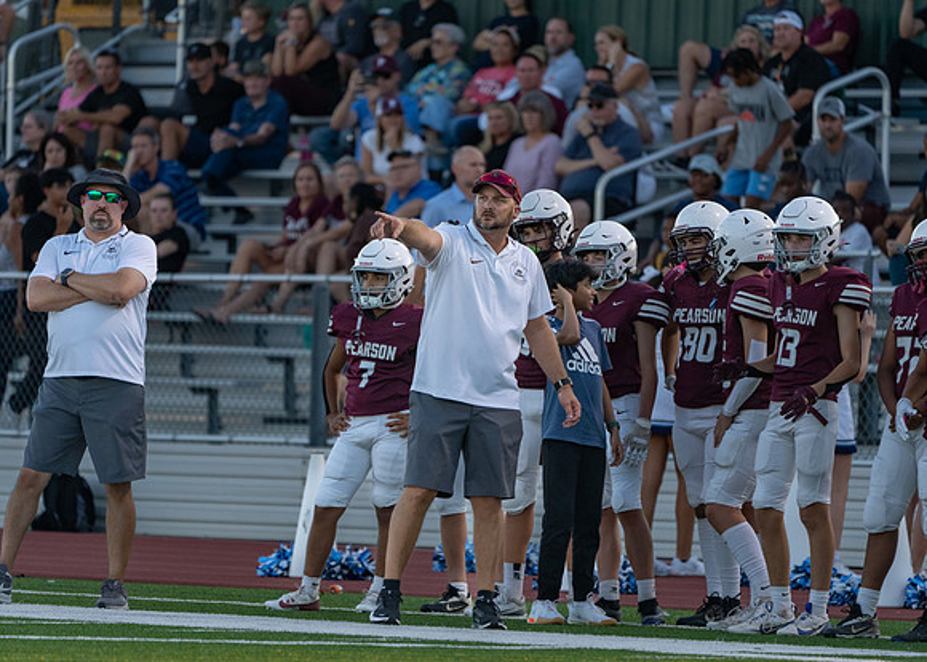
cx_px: 464
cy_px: 331
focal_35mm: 420
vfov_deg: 3.4
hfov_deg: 4.8
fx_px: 11064
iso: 1600
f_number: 5.6
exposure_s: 1/1000
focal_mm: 400
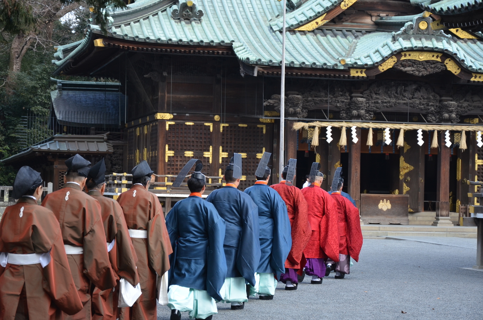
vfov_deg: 13.0
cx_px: 242
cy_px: 160
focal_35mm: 105
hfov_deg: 19.5
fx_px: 1406
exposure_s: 1/320
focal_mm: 70
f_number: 5.3
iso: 400
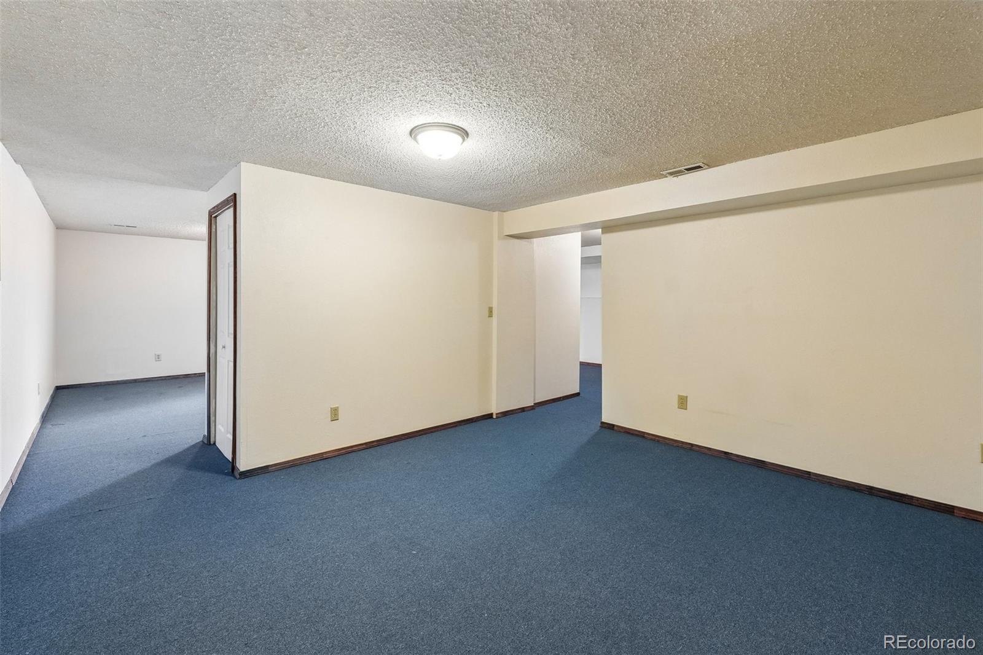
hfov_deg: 100.4
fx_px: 409
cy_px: 328
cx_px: 492
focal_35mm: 15
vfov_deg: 77.3
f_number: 9
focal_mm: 10
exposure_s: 1/8
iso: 640
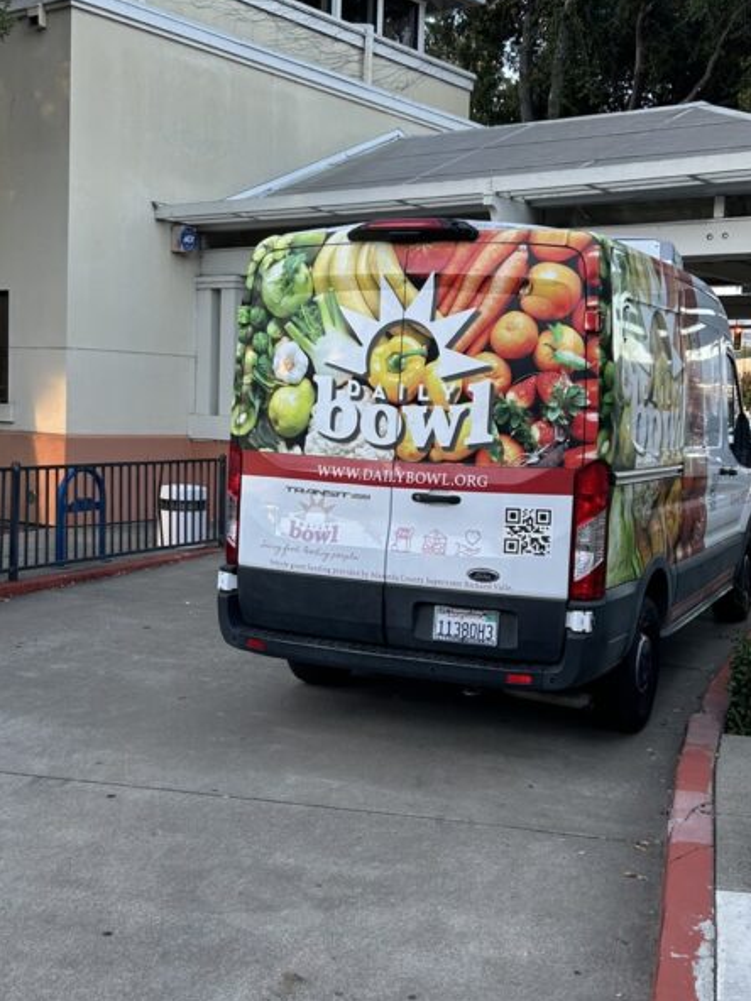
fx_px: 1302
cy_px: 494
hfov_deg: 32.2
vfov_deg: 42.1
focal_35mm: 45
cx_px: 403
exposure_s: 1/121
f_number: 1.5
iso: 40
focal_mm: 5.7
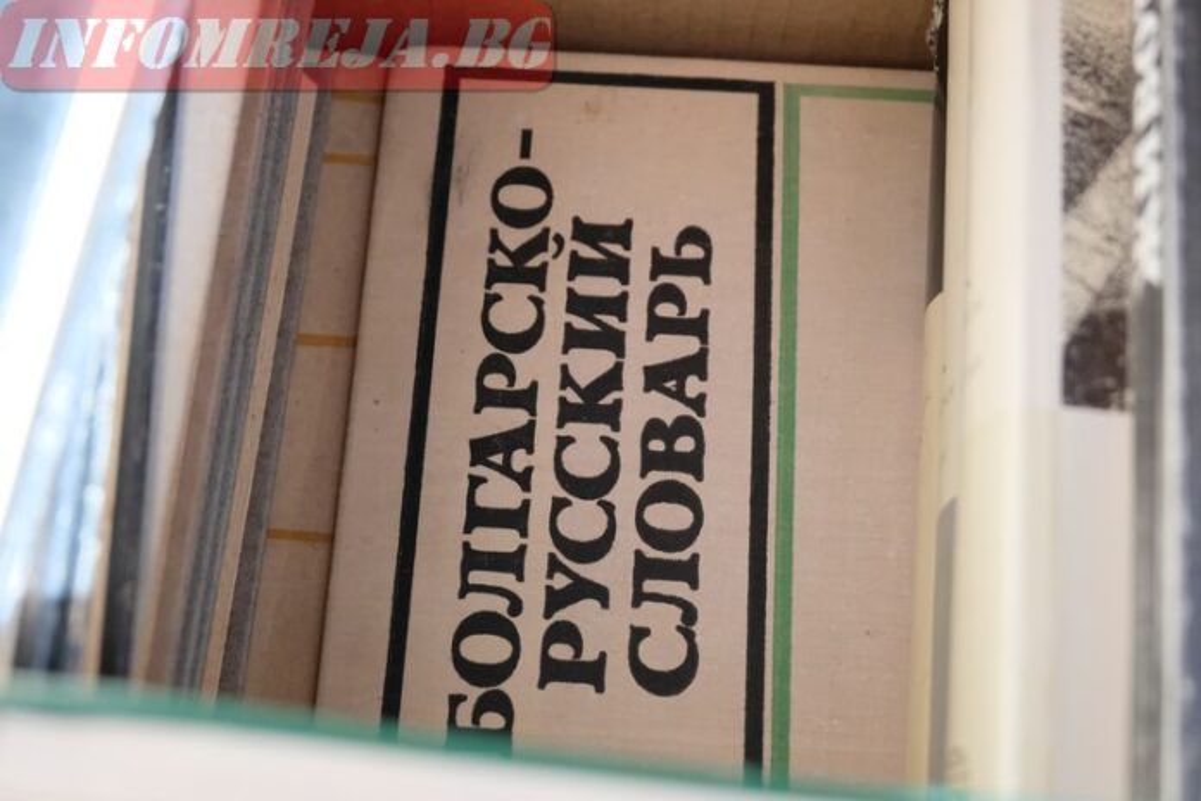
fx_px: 1468
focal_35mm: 44
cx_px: 600
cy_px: 400
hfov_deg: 44.5
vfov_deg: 30.5
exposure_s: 1/25
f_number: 4.7
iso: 3200
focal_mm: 29.5
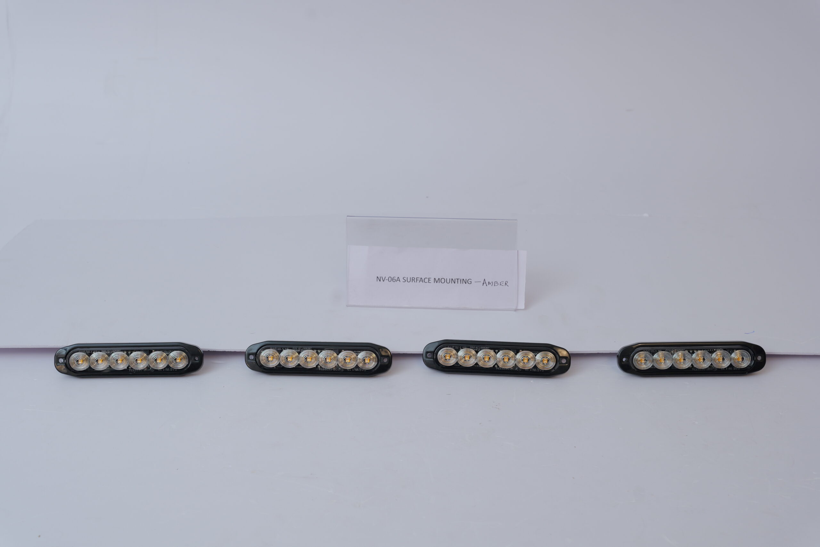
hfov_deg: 41.1
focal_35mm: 48
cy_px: 274
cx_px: 410
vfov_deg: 28.1
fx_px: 1093
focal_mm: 48
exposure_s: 1/160
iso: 500
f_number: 9
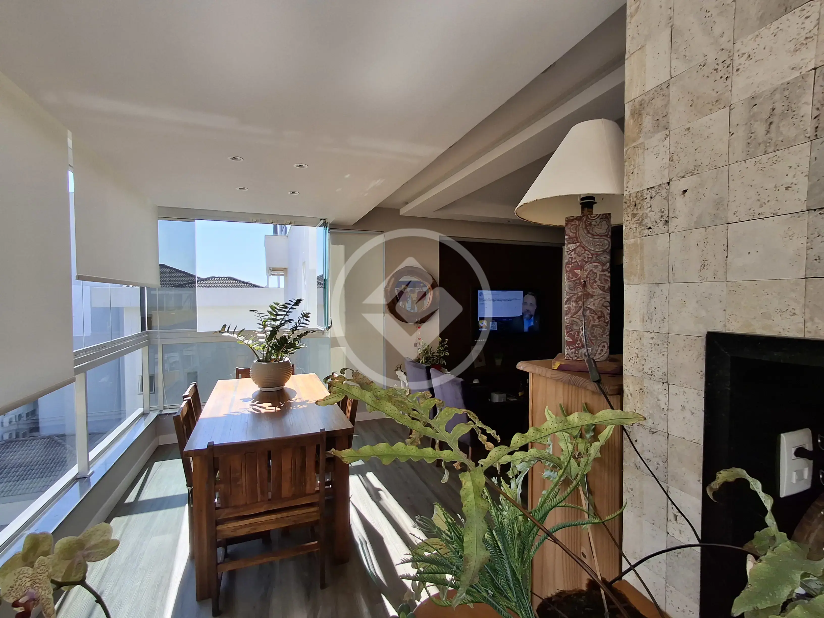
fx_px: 381
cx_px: 412
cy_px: 309
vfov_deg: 78.1
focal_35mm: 16
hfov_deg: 94.5
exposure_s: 1/662
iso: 40
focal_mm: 1.64
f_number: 2.2
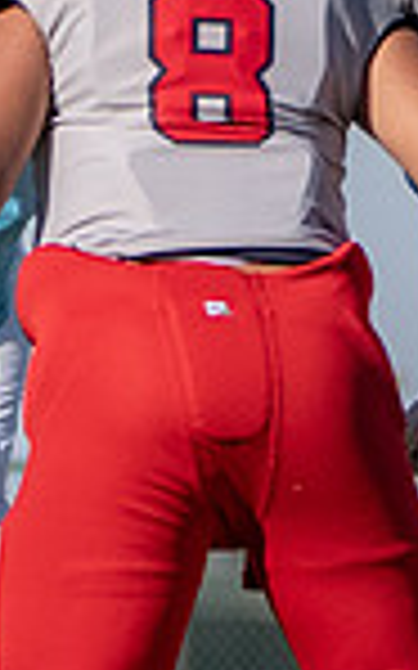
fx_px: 26217
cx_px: 1103
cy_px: 325
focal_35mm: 1437
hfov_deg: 0.9
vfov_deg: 1.5
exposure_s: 1/2500
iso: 250
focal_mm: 139
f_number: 5
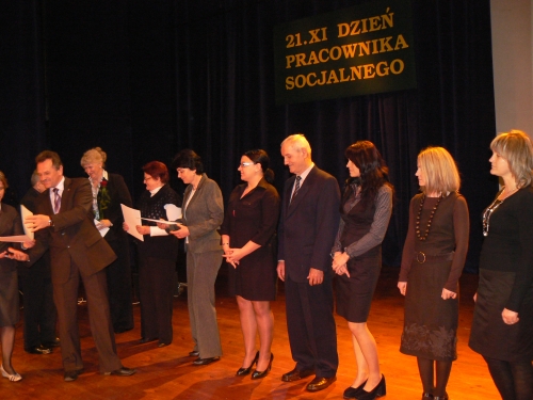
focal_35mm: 36
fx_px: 554
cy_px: 200
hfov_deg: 51.4
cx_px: 266
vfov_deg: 39.7
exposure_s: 1/30
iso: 200
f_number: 2.8
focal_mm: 6
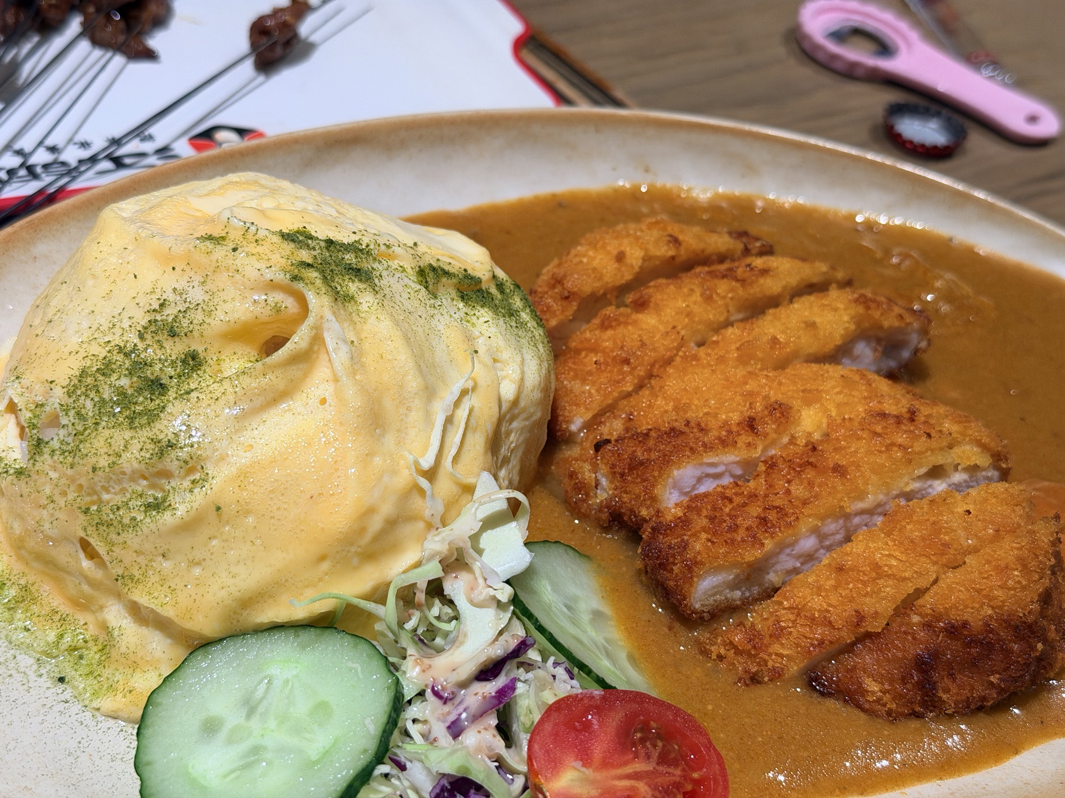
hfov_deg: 39.7
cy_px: 399
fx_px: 1477
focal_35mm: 48
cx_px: 532
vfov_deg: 30.3
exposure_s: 1/100
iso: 50
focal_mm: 6.76
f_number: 1.78
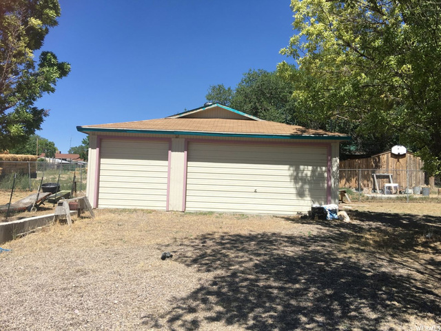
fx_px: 369
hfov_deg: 61.7
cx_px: 220
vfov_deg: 48.2
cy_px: 166
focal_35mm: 29
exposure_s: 1/1012
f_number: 2.2
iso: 25
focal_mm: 4.15
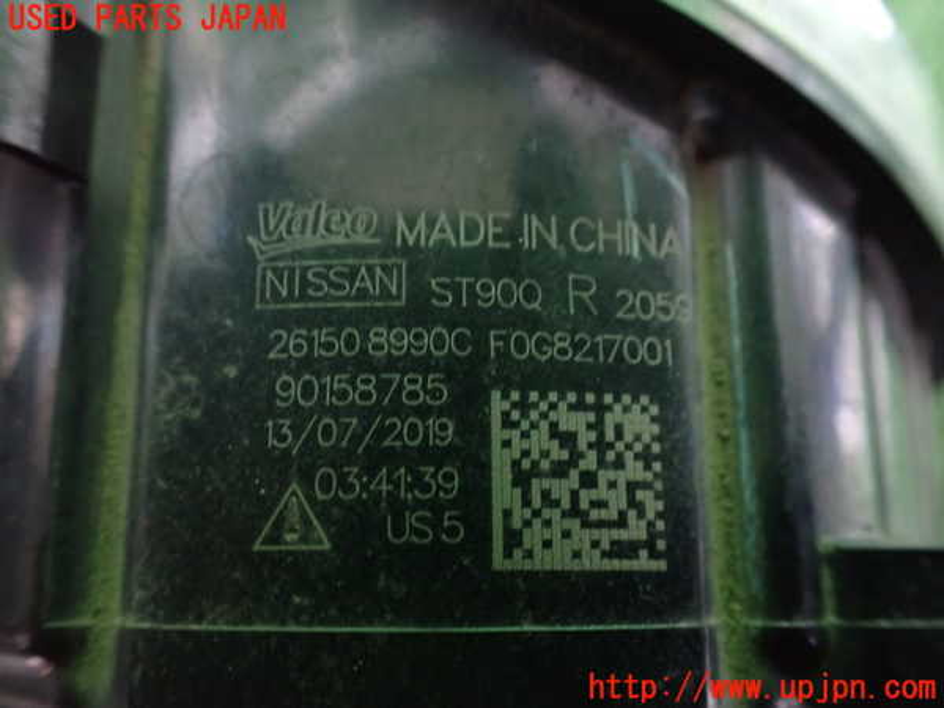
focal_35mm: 30
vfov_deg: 46.8
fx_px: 818
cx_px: 472
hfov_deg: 60.0
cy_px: 354
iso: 1250
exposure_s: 1/30
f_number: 2.3
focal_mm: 5.4
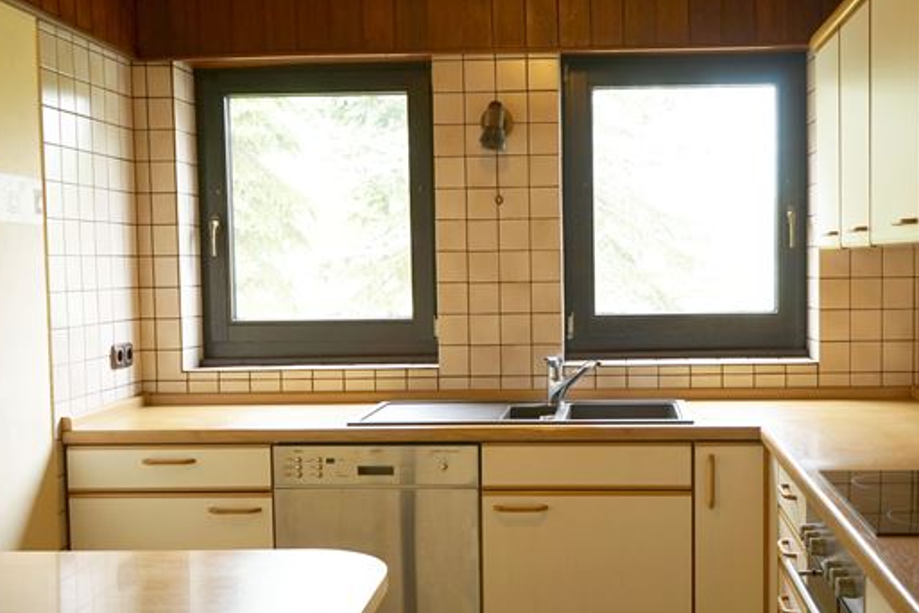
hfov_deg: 45.1
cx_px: 564
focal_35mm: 43
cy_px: 337
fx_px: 1098
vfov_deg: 31.2
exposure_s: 1/40
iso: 500
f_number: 5.6
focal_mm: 32
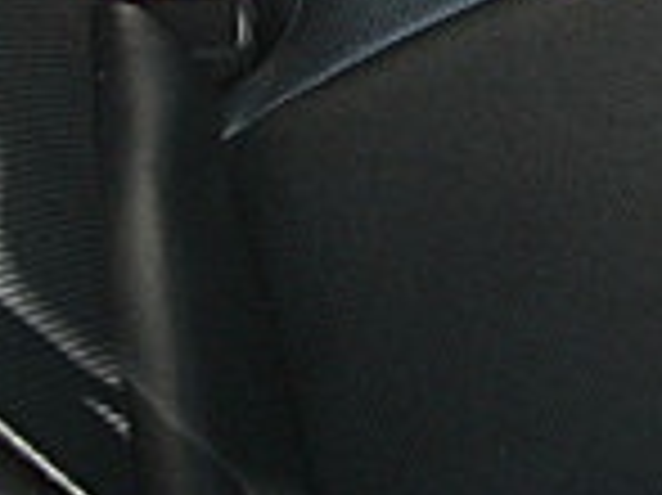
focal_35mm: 157
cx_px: 1004
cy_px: -428
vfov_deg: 9.0
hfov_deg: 12.0
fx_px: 3000
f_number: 2.8
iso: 200
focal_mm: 6.3
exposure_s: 1/125
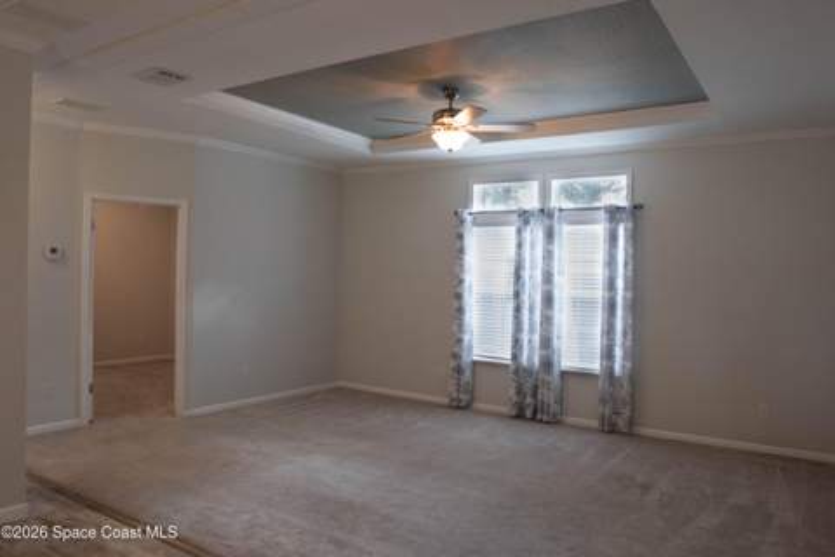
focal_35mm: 26
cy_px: 278
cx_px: 418
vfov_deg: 50.0
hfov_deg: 69.9
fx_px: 597
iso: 1600
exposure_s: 1/60
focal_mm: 24
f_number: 8
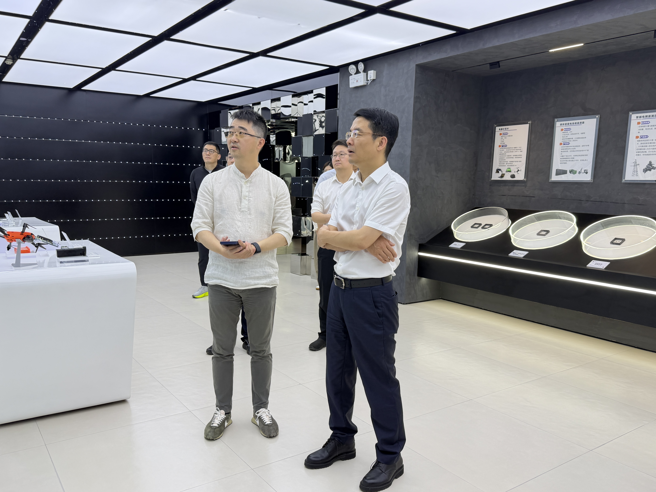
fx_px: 455
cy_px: 246
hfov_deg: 71.6
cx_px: 328
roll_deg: -1.6
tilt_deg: -4.6
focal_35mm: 24
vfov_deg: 56.8
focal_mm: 6.76
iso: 64
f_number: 1.78
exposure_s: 1/100
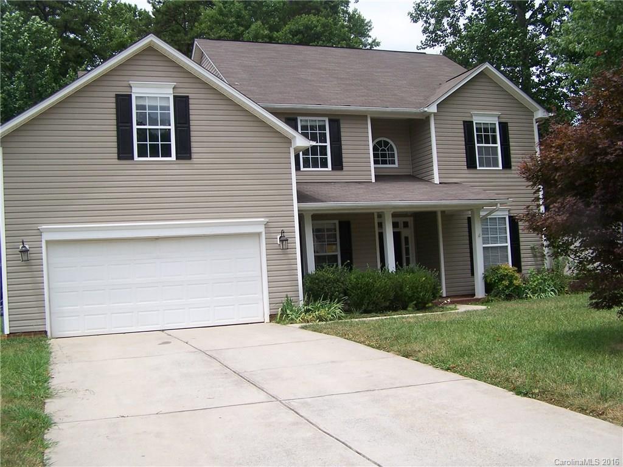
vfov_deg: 37.7
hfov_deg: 49.0
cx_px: 312
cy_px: 234
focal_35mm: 38
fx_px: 684
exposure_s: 1/1000
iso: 80
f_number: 2.8
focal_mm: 6.3
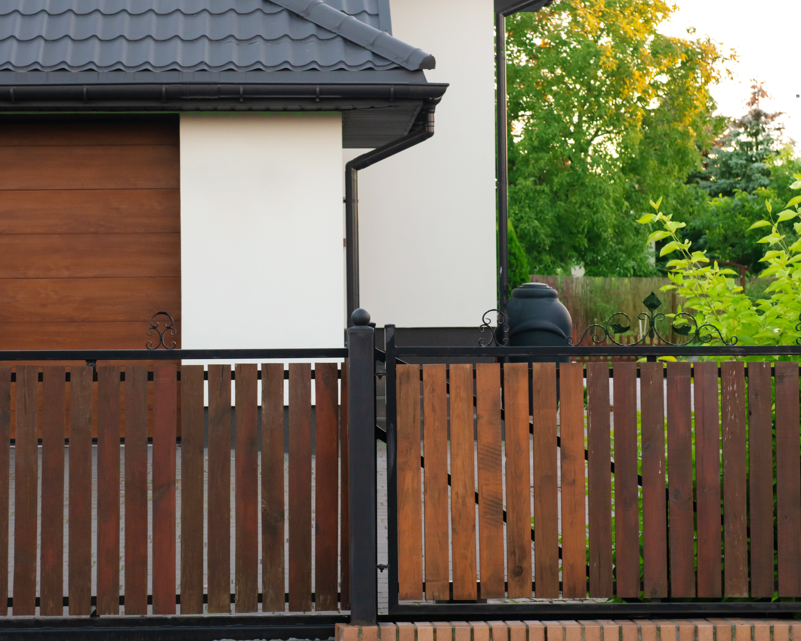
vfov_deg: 12.7
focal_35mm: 121
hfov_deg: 15.9
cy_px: 250
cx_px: 309
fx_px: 2869
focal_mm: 70
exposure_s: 1/100
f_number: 6.3
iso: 320
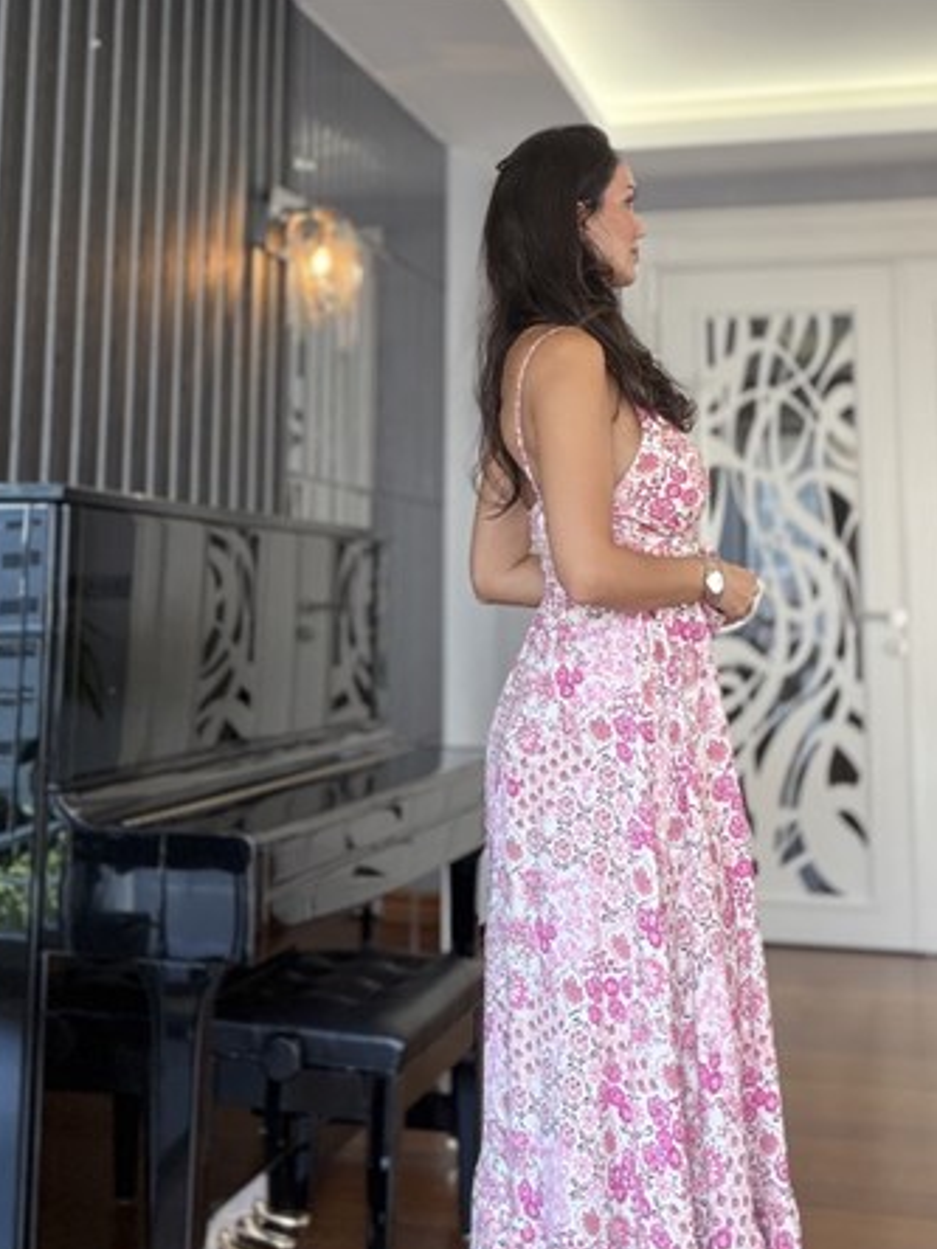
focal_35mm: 36
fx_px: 1299
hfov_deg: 39.6
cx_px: 521
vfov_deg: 51.1
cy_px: 736
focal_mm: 2.71
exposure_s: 1/60
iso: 100
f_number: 1.9
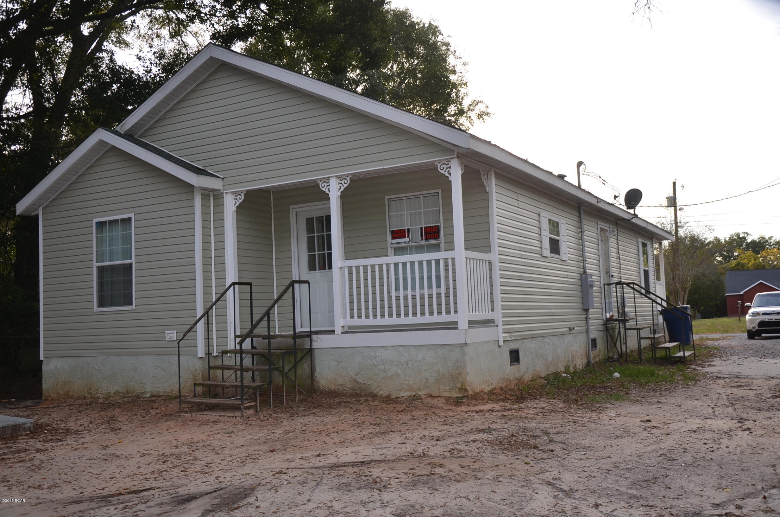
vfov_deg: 36.7
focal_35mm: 36
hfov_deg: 53.2
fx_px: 778
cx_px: 390
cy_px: 258
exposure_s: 1/250
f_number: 4
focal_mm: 24
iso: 180
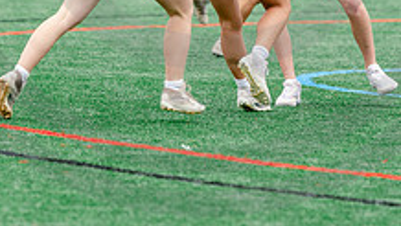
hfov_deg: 3.9
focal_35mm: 558
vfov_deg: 2.2
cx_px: 204
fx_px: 5938
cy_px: -109
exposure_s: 1/640
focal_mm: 200
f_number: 3.2
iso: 250
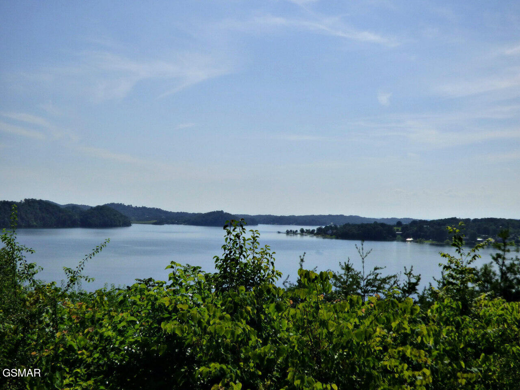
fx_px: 646
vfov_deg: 33.6
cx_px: 260
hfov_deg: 43.9
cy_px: 195
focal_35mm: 43
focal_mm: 7.37
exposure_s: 1/1600
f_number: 5.6
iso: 160
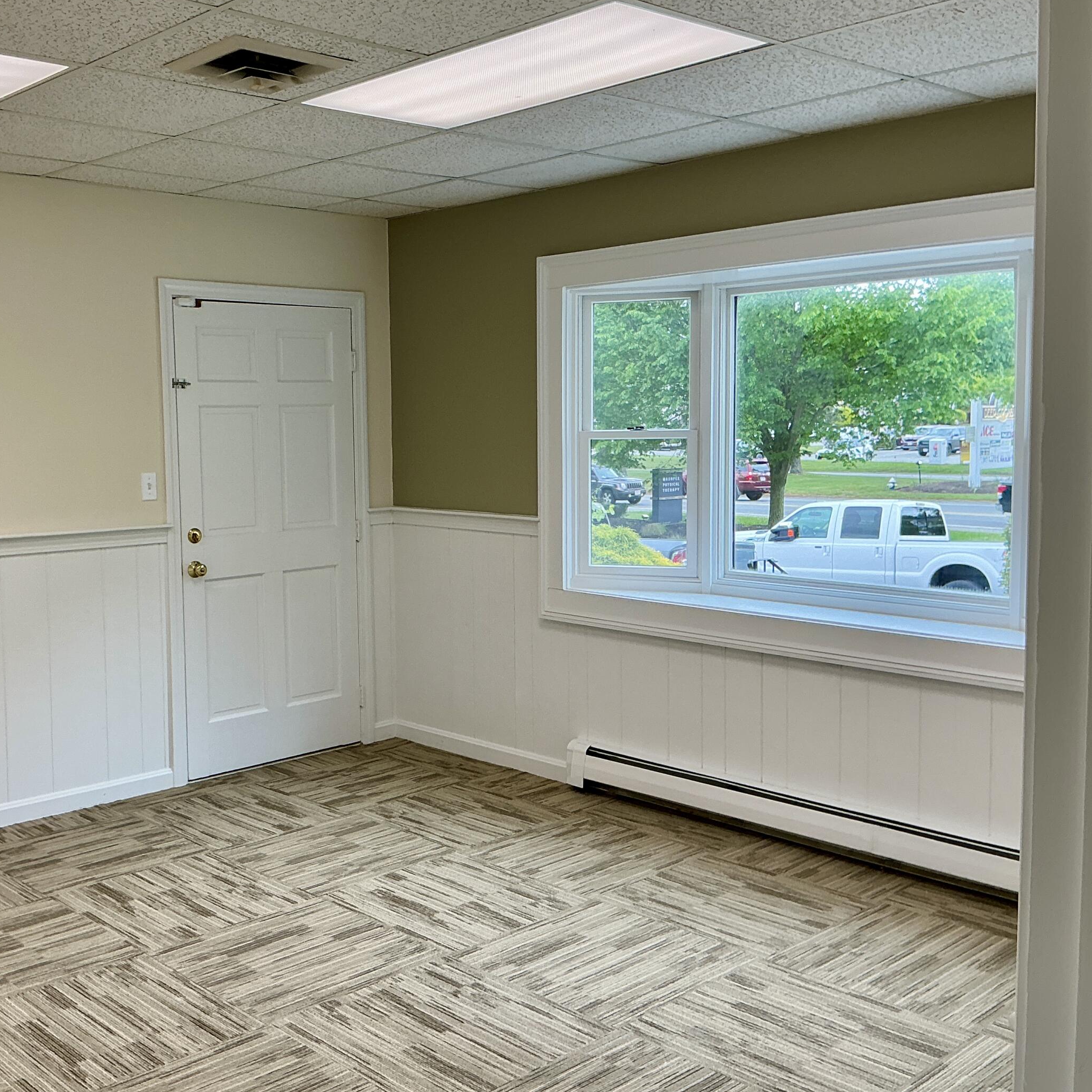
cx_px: 425
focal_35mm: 36
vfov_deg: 46.0
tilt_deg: -4.6
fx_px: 1285
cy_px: 521
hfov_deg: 45.7
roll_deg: +0.5
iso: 32
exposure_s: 1/120
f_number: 1.8
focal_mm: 3
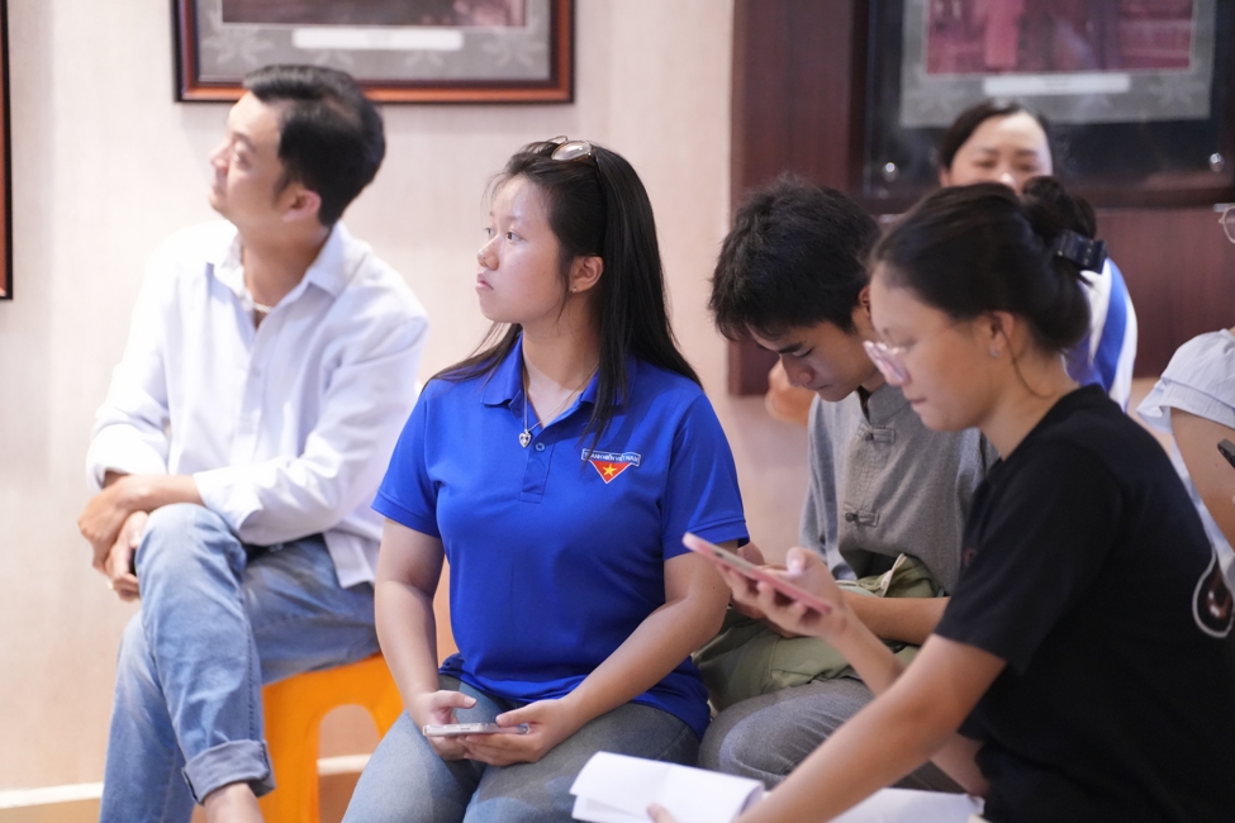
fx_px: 3533
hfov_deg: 19.8
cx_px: 618
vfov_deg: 13.3
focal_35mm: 103
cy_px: 412
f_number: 2.8
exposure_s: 1/200
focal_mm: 103
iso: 10000
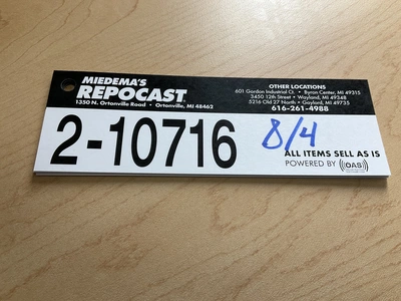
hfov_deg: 61.7
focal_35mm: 29
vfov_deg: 48.2
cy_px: 150
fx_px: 336
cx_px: 200
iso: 25
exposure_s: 1/122
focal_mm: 3
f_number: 1.8
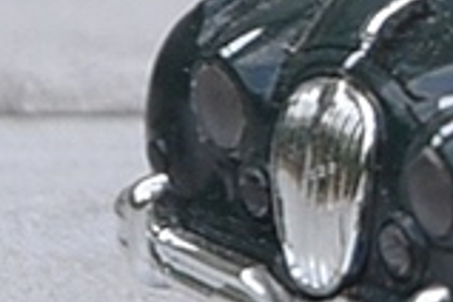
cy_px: -51
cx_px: 1060
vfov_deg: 1.8
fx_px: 9839
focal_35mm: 782
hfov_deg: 2.6
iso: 320
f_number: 8
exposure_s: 1/250
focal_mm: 92
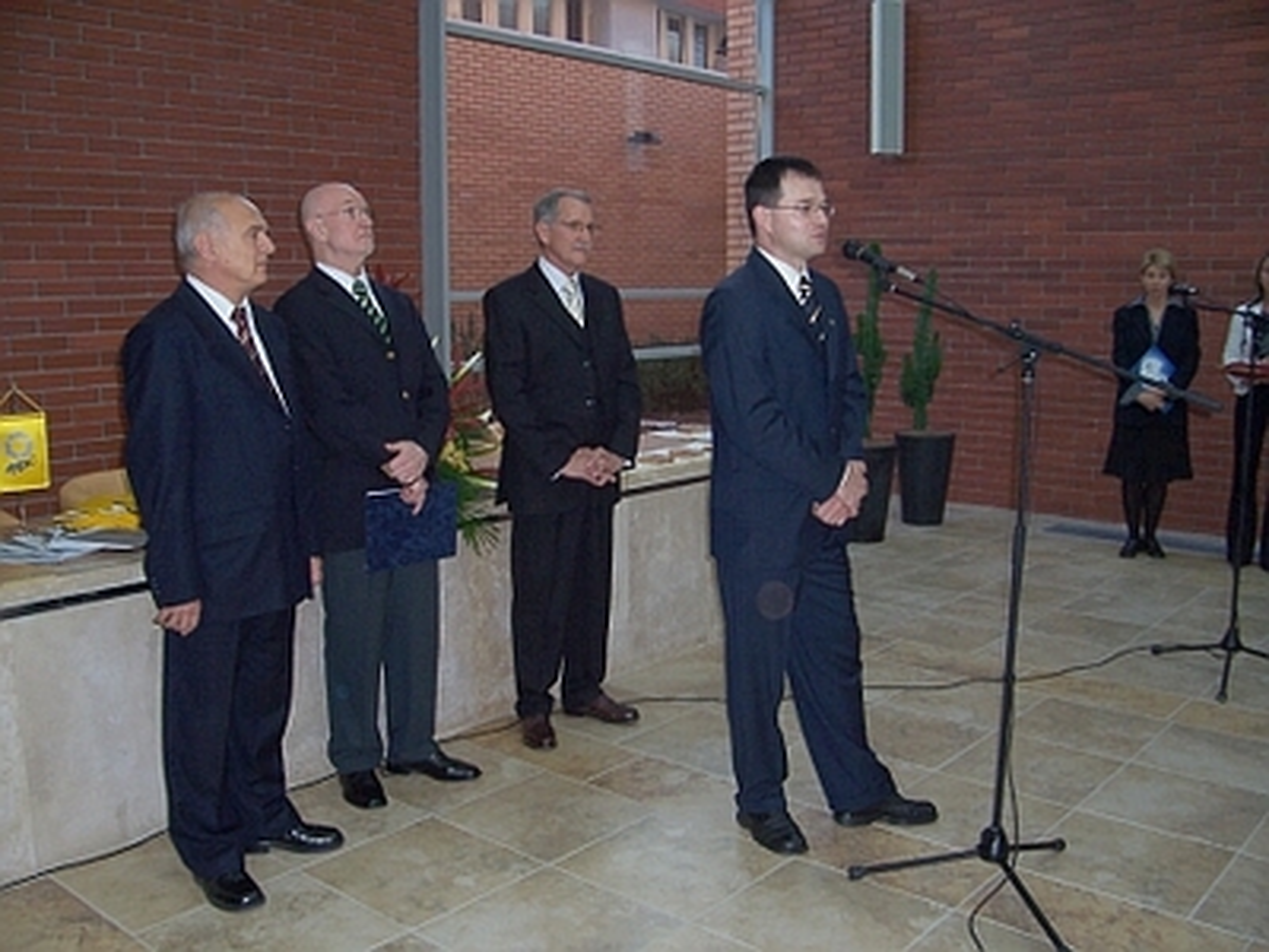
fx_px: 1246
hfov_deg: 54.0
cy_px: 476
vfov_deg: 41.8
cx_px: 634
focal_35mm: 34
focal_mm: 5.6
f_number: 2.7
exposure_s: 1/60
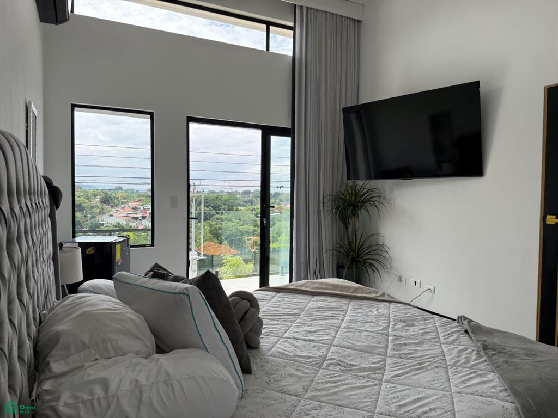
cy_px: 209
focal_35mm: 24
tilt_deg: -2.0
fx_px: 387
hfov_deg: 71.6
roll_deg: -1.2
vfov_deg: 56.8
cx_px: 279
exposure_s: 1/1618
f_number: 1.78
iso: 100
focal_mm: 6.76
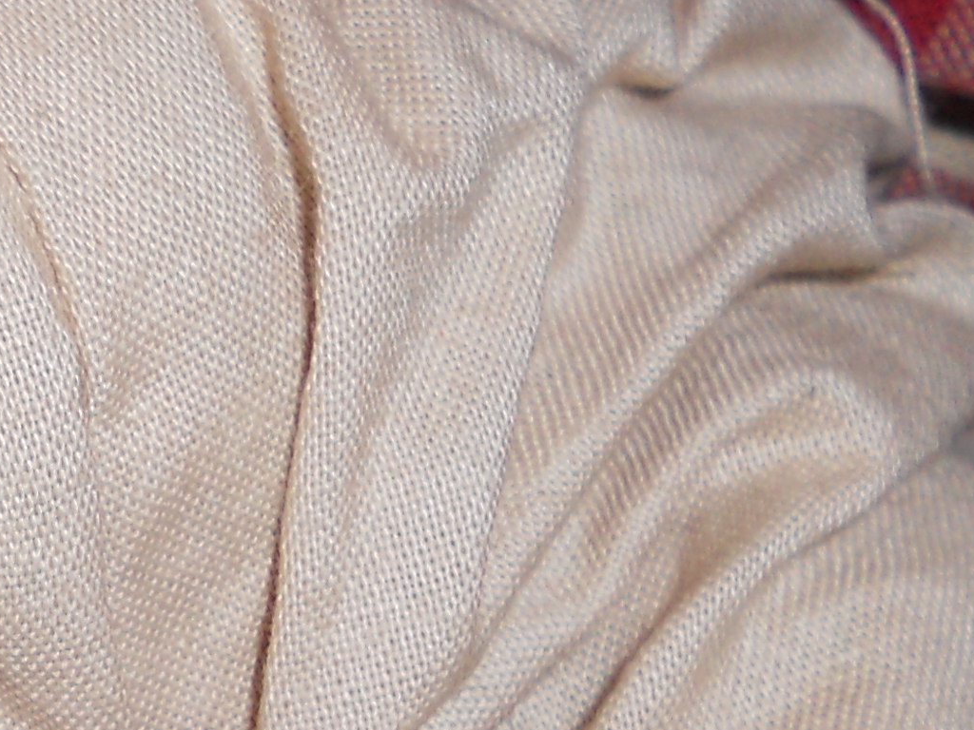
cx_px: -575
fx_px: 3517
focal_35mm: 125
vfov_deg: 11.8
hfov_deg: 14.5
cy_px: 573
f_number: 8.8
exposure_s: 1/25
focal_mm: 5.8
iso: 80
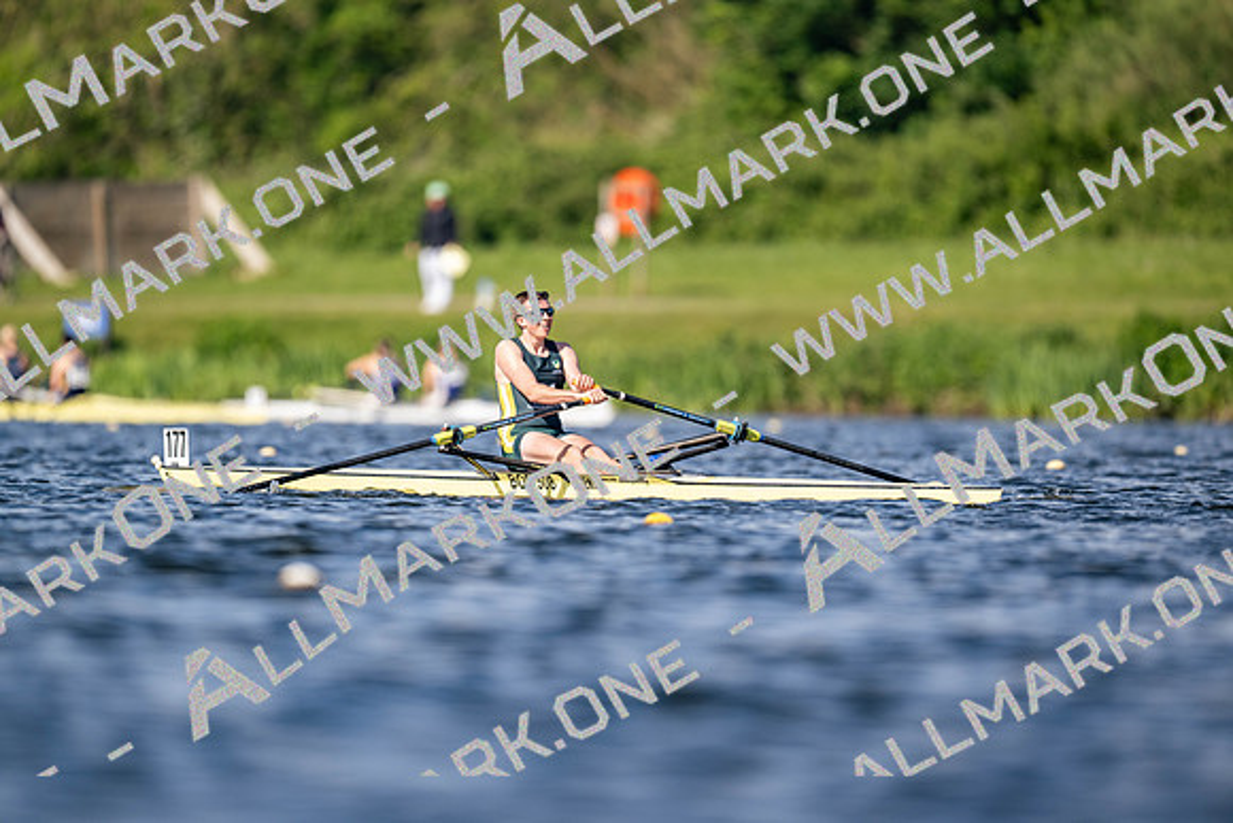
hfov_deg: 3.4
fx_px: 20554
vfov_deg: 2.3
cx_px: 616
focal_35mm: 600
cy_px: 412
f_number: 4
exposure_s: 1/2500
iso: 250
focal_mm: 600
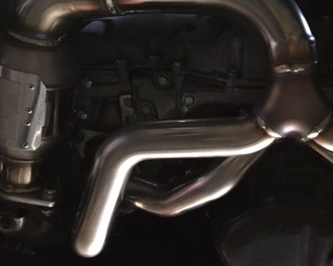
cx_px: 264
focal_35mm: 54
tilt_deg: +56.9
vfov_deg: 28.1
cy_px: 137
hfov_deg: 33.8
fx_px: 532
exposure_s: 1/15
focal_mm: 4.15
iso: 400
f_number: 2.2
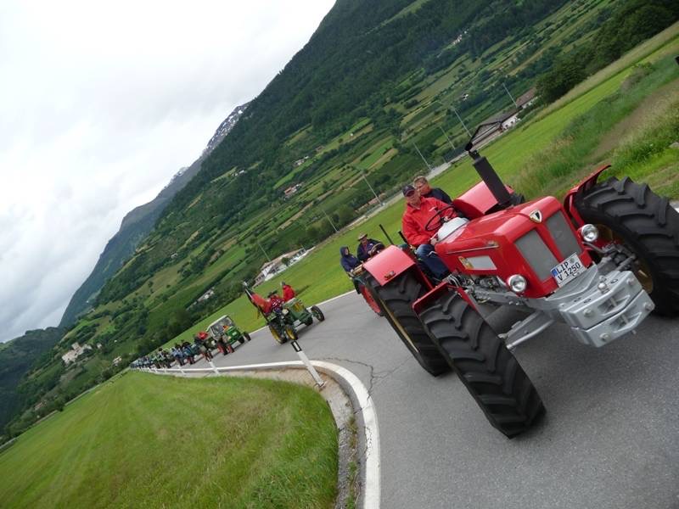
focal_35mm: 28
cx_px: 340
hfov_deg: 63.4
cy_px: 254
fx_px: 549
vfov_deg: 49.7
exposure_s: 1/640
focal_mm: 4.7
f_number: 3.3
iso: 100
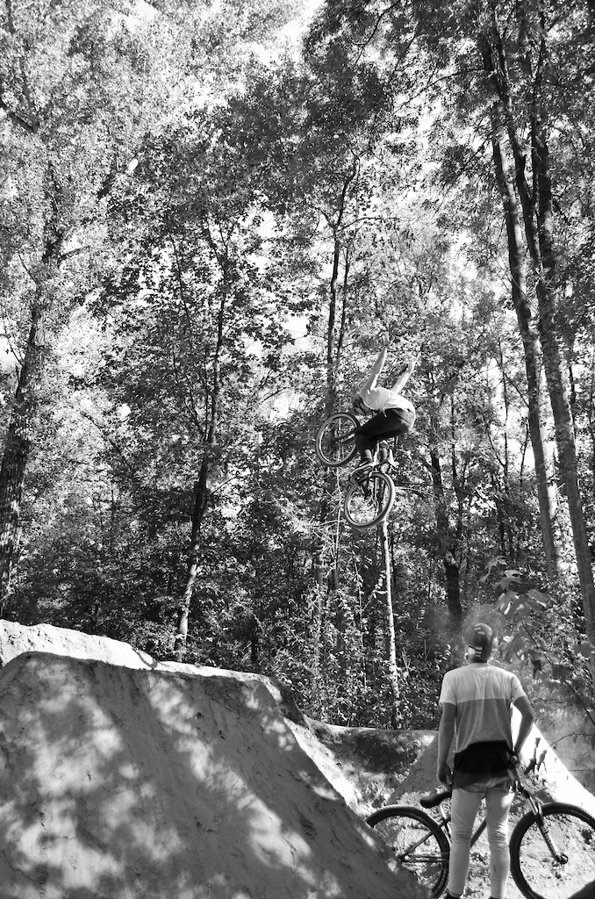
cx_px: 298
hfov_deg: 39.8
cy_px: 450
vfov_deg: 57.3
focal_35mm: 33
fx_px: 822
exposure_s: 1/400
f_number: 5
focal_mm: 22
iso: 500
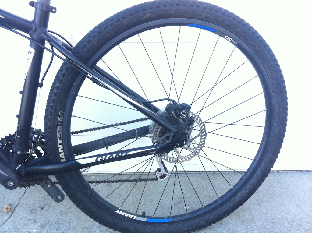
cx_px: 156
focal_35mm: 35
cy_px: 116
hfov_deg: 52.7
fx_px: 315
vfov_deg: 40.6
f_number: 2.8
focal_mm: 3.85
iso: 100
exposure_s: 1/60
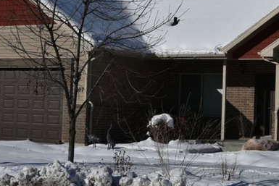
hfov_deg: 20.1
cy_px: 75
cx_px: 209
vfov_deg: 13.6
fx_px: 783
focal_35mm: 101
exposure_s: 1/640
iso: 200
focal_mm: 38
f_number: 13
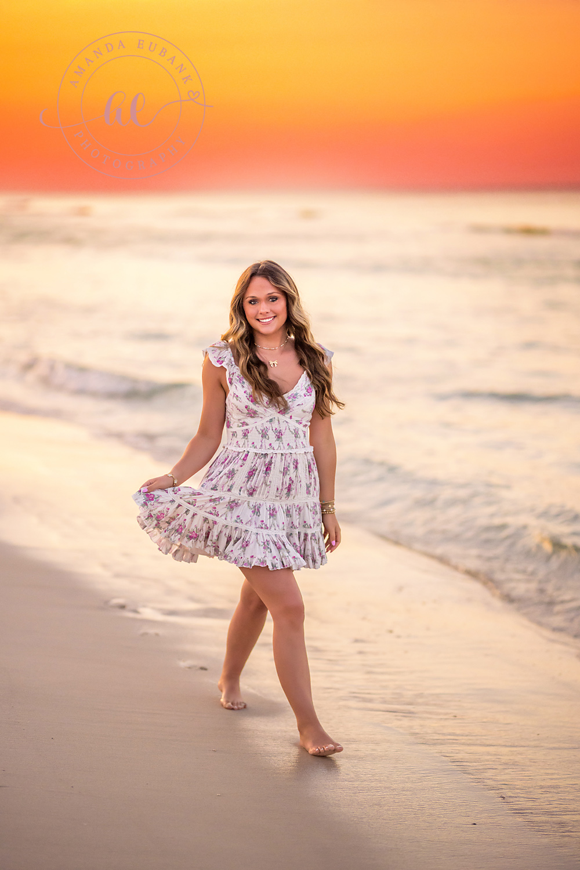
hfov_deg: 16.1
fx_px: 2054
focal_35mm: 85
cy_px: 435
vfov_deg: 23.9
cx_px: 290
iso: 4000
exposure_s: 1/12800
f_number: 1.6
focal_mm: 85
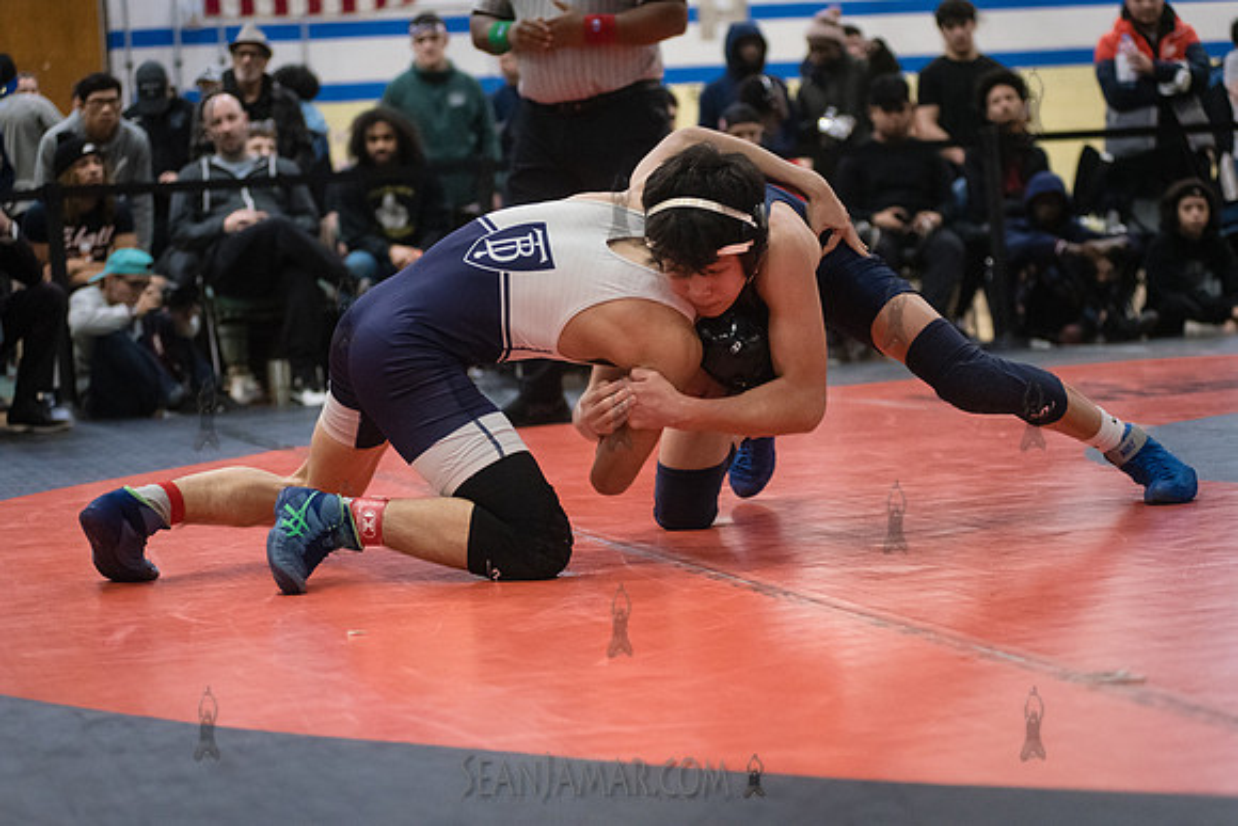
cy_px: 413
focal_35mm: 80
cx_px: 619
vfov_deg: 17.1
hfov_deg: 25.4
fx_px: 2752
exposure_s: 1/500
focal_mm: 80
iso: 8000
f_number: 3.5
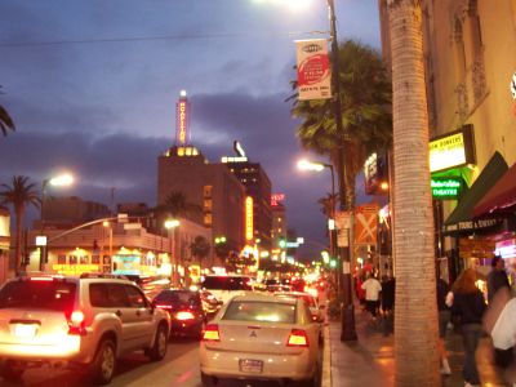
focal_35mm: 37
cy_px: 194
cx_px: 258
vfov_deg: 38.7
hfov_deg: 50.1
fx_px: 552
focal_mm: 5.6
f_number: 2.8
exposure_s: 1/6
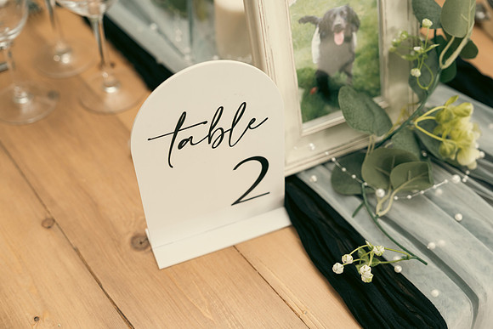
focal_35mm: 46
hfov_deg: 42.7
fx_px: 630
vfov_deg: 29.3
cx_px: 246
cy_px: 164
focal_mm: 46
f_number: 3.5
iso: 1250
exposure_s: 1/200
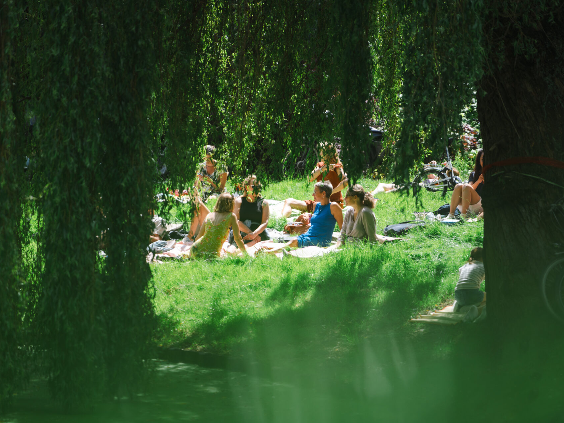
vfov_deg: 9.1
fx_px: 2656
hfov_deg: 12.1
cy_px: 212
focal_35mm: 163
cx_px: 251
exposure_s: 1/800
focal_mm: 150
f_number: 2.8
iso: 100
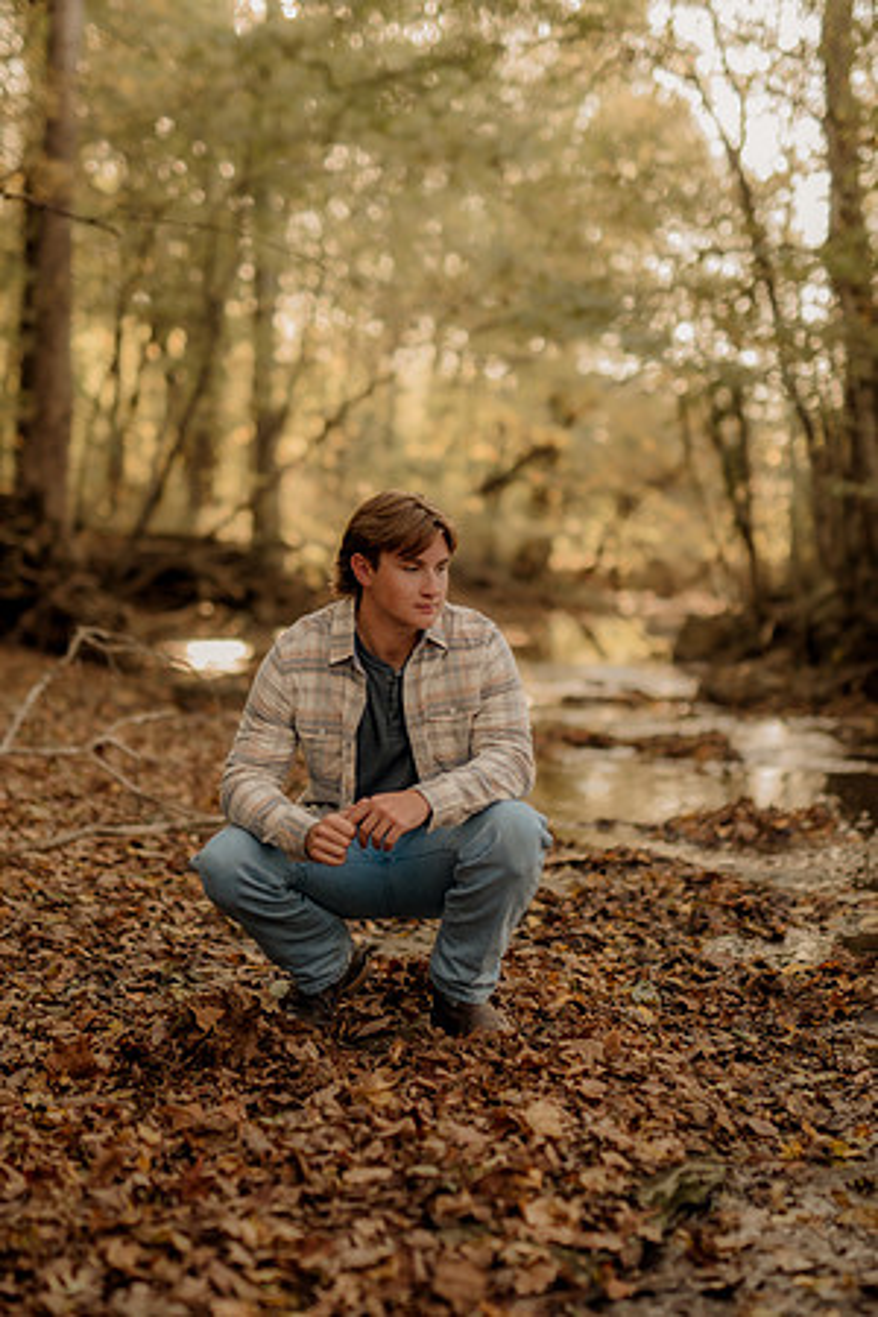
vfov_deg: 27.0
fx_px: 2744
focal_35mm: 75
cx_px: 439
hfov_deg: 18.2
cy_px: 658
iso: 200
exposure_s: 1/250
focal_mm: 50
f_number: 1.4
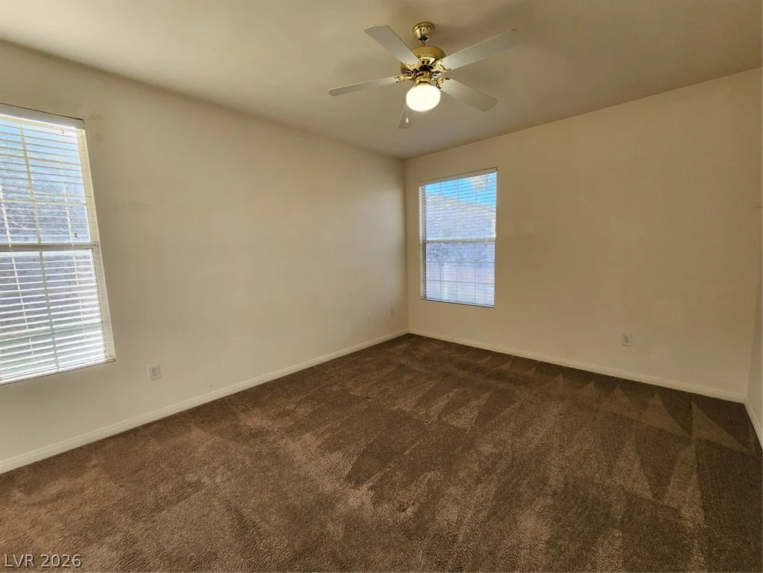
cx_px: 382
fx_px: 287
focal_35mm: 13
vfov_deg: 89.9
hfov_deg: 106.2
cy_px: 286
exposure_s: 1/120
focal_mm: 2.2
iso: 50
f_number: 2.2
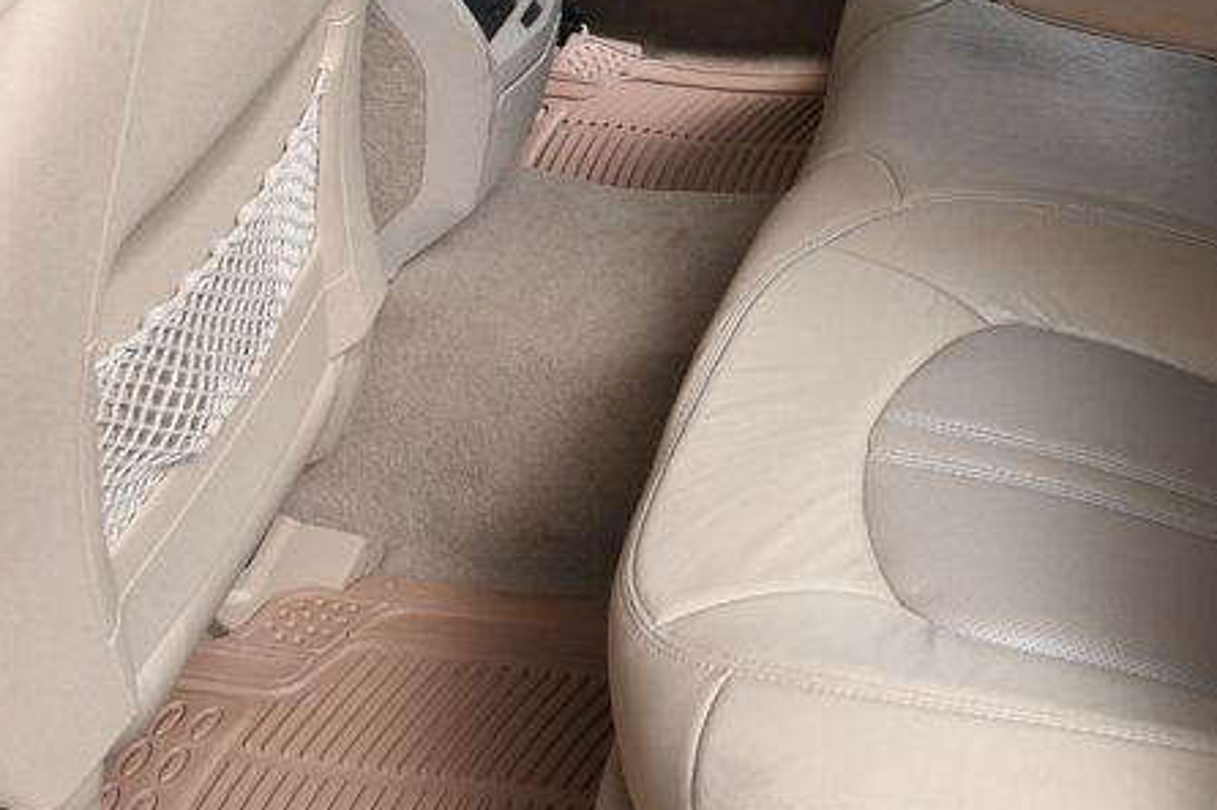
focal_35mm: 62
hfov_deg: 30.6
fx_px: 2095
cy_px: 65
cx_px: 1149
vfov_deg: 21.4
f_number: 4.5
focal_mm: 18
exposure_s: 1/160
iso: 100
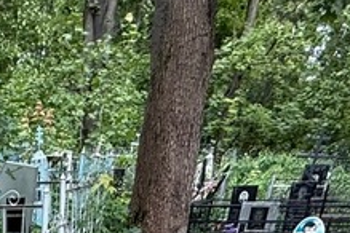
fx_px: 661
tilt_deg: -30.7
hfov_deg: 26.3
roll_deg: +2.9
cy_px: 579
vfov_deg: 13.6
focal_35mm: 68
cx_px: -74
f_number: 2.2
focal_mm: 2.22
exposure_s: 1/99
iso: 64
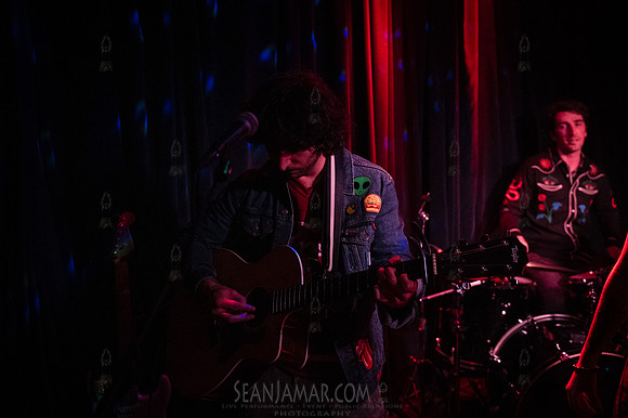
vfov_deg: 36.9
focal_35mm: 36
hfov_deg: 53.3
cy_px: 176
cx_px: 309
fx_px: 626
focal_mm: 31
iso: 12800
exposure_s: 1/250
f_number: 3.2
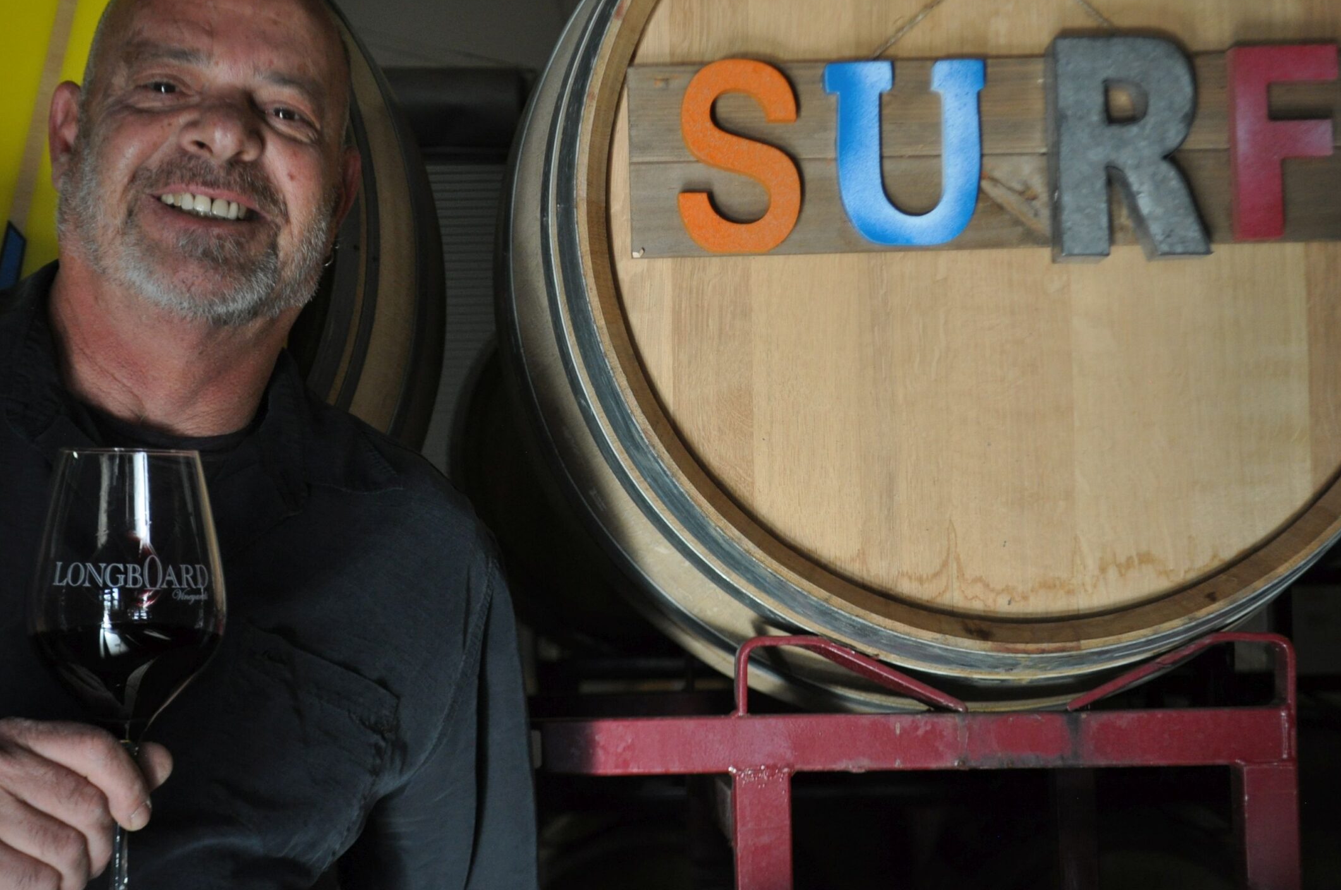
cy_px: 376
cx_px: 667
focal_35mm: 76
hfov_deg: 26.7
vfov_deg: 17.9
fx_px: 2827
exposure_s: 1/80
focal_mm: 42
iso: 800
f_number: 5.3
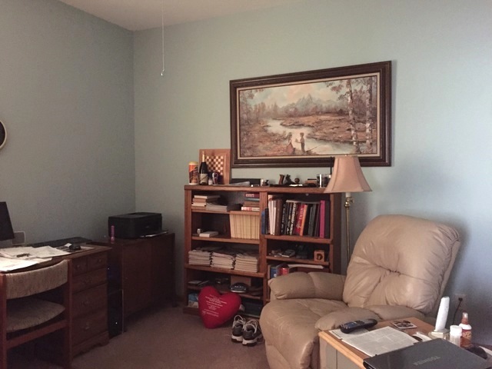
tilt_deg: -2.9
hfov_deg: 61.7
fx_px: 412
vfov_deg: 48.2
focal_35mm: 29
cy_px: 184
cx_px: 246
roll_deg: -0.8
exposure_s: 1/15
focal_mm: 4.15
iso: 1000
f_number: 2.2
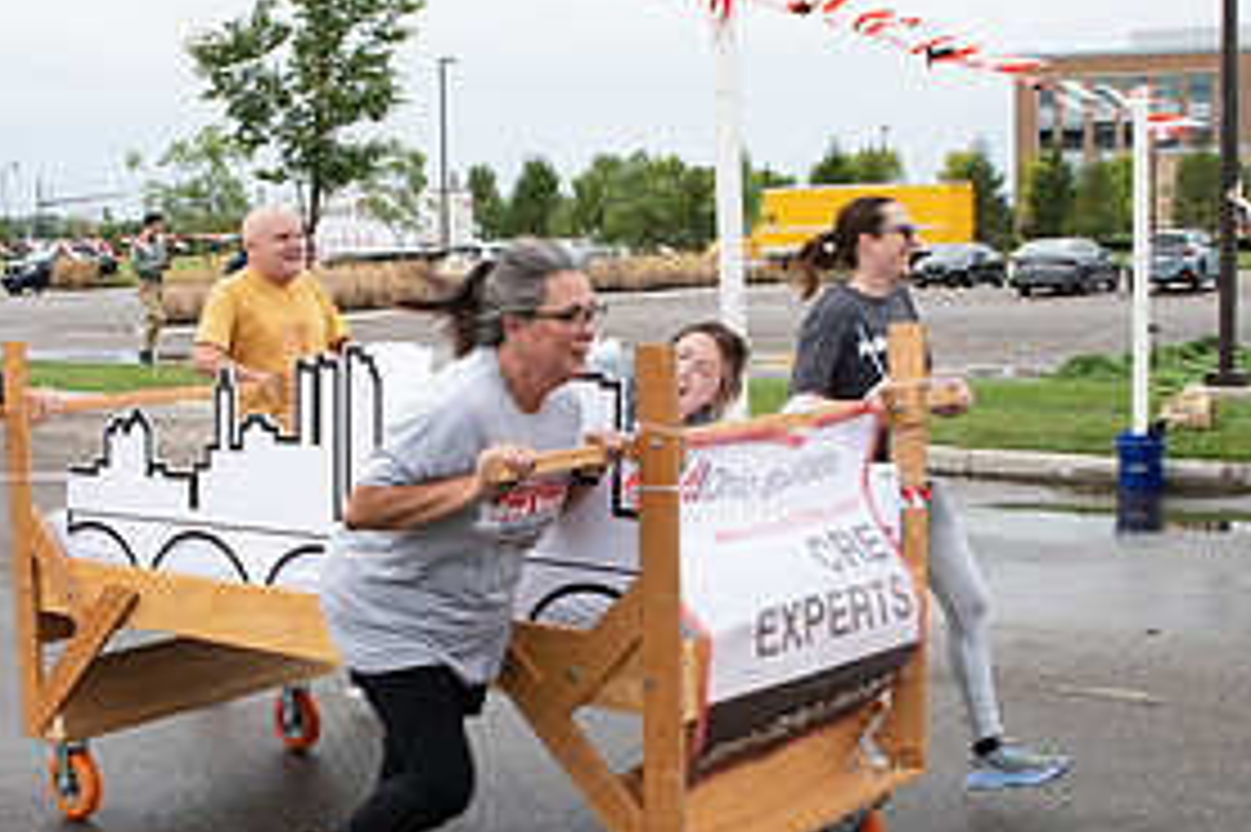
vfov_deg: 26.9
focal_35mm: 50
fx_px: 1736
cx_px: 472
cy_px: 490
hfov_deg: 39.4
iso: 640
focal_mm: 24
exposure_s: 1/320
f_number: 7.1
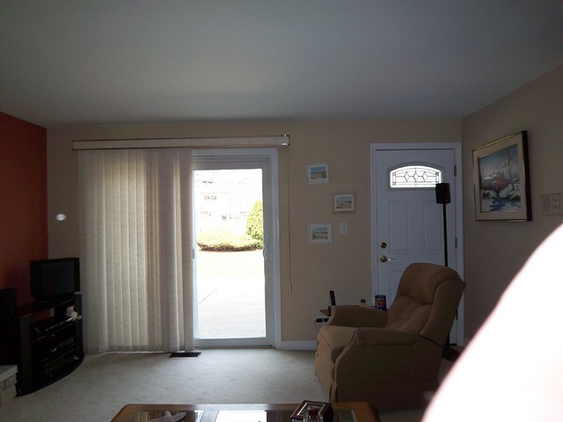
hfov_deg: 73.9
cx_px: 282
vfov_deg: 58.9
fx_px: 374
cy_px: 211
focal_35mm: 23
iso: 50
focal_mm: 3.8
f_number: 2.8
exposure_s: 1/60
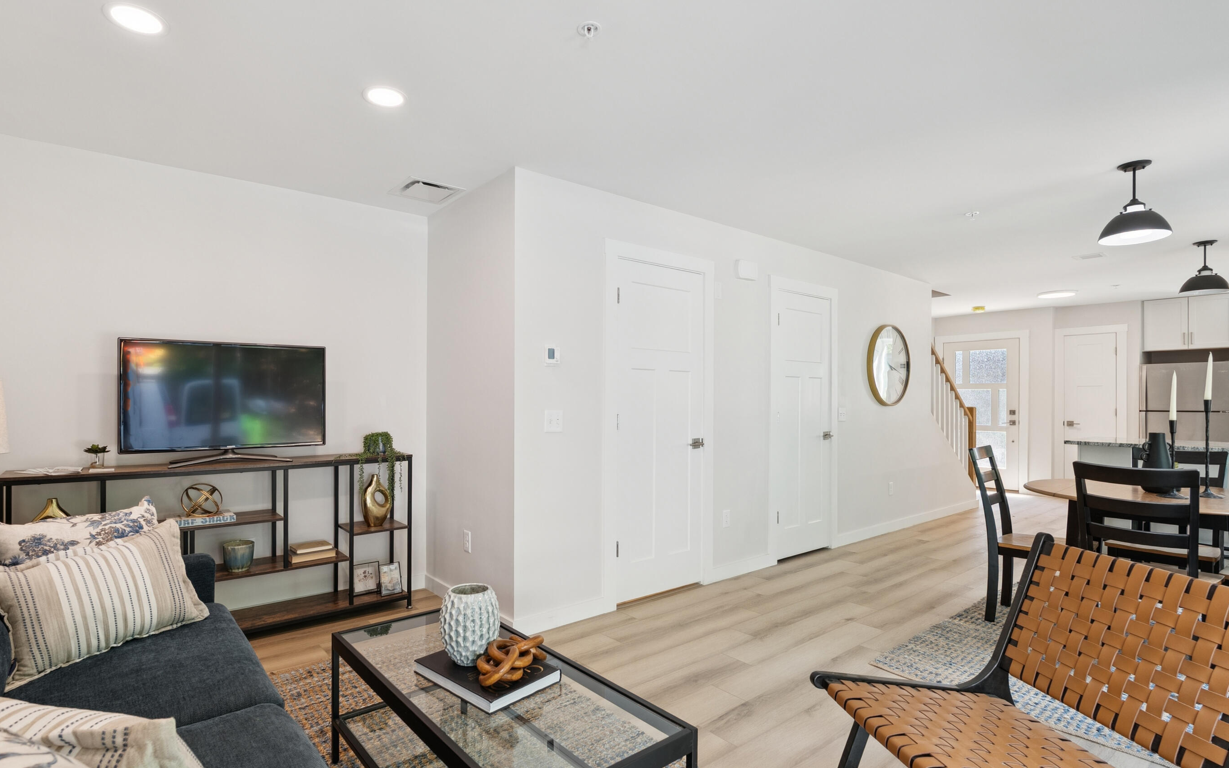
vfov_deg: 64.9
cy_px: 419
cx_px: 565
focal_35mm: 18
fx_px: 603
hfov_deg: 90.9
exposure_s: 1/15
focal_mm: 16
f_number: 7.1
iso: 320
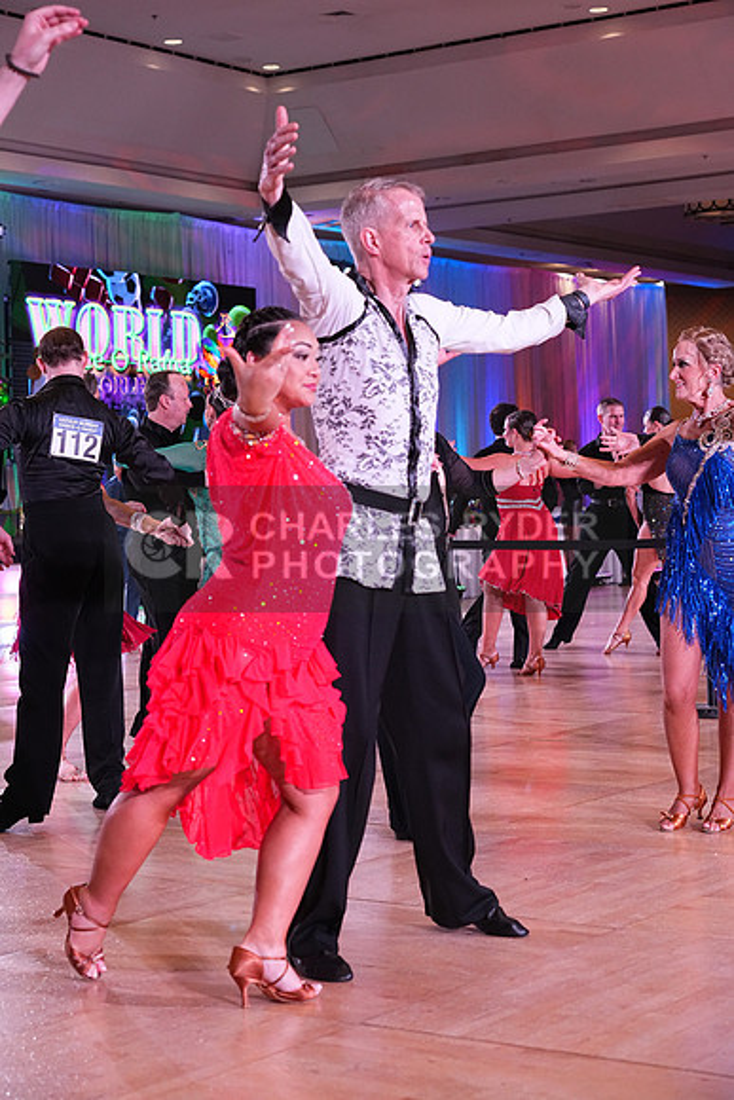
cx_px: 367
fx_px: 1987
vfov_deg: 31.0
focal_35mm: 65
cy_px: 550
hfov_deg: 20.9
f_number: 5
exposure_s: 1/400
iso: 3200
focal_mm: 65
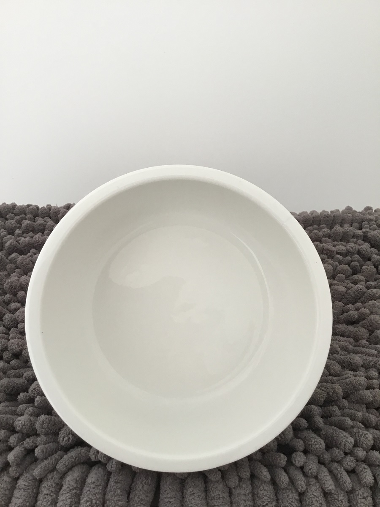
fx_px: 454
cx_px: 190
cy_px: 254
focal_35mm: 31
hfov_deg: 45.4
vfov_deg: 58.4
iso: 64
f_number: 2.4
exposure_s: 1/33
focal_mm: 3.3
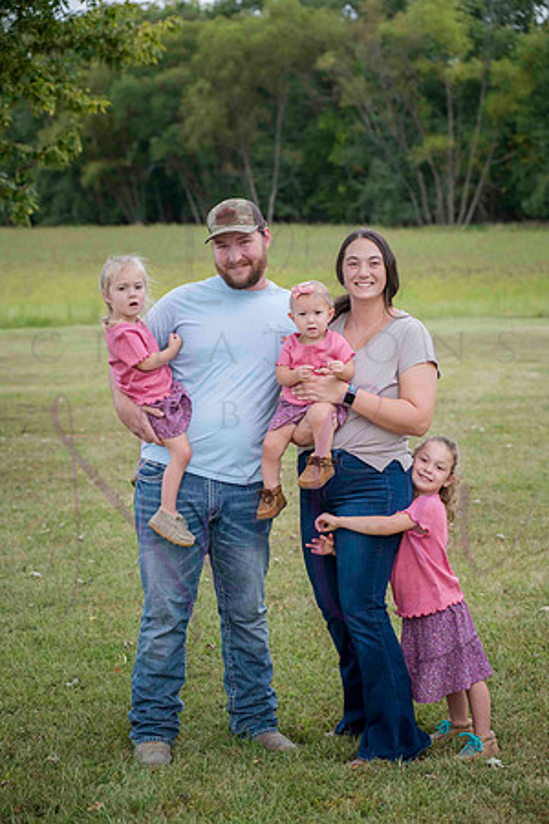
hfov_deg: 17.1
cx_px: 274
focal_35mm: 80
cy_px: 412
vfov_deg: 25.4
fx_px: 1830
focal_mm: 80
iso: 400
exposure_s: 1/400
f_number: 5
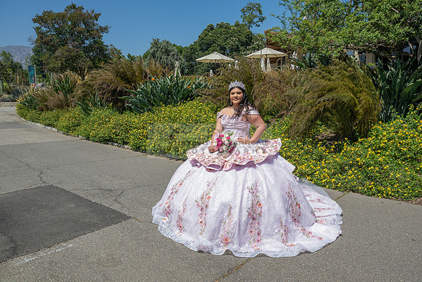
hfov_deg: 64.5
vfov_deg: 45.7
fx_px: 334
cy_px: 141
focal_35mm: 28
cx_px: 211
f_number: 13
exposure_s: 1/200
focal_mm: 28.5
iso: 200
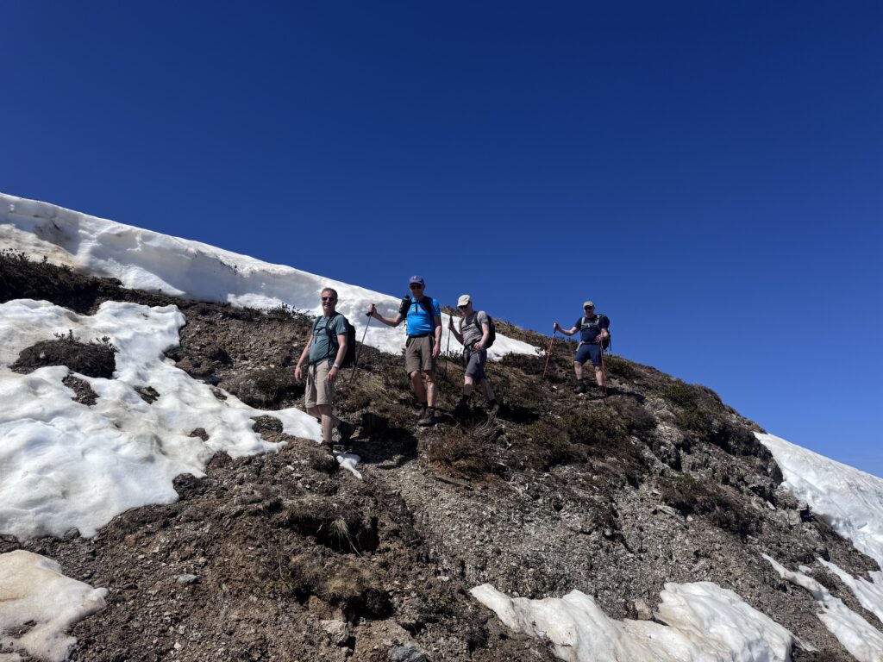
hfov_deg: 71.6
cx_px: 442
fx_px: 612
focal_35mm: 24
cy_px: 331
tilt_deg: +16.9
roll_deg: +1.7
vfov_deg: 56.8
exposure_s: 1/9009
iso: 80
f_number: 1.78
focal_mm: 6.76
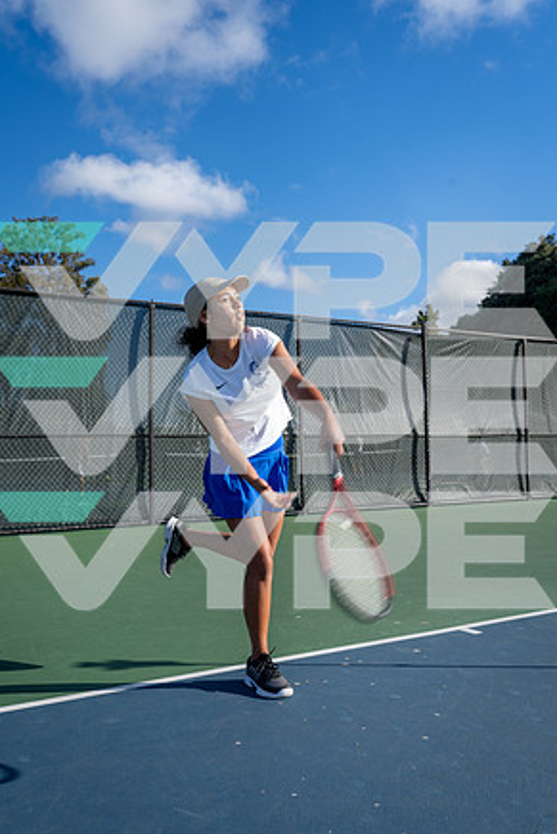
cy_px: 417
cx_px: 276
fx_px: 742
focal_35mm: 32
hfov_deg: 41.1
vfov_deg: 58.7
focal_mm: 31
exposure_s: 1/250
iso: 100
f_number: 8
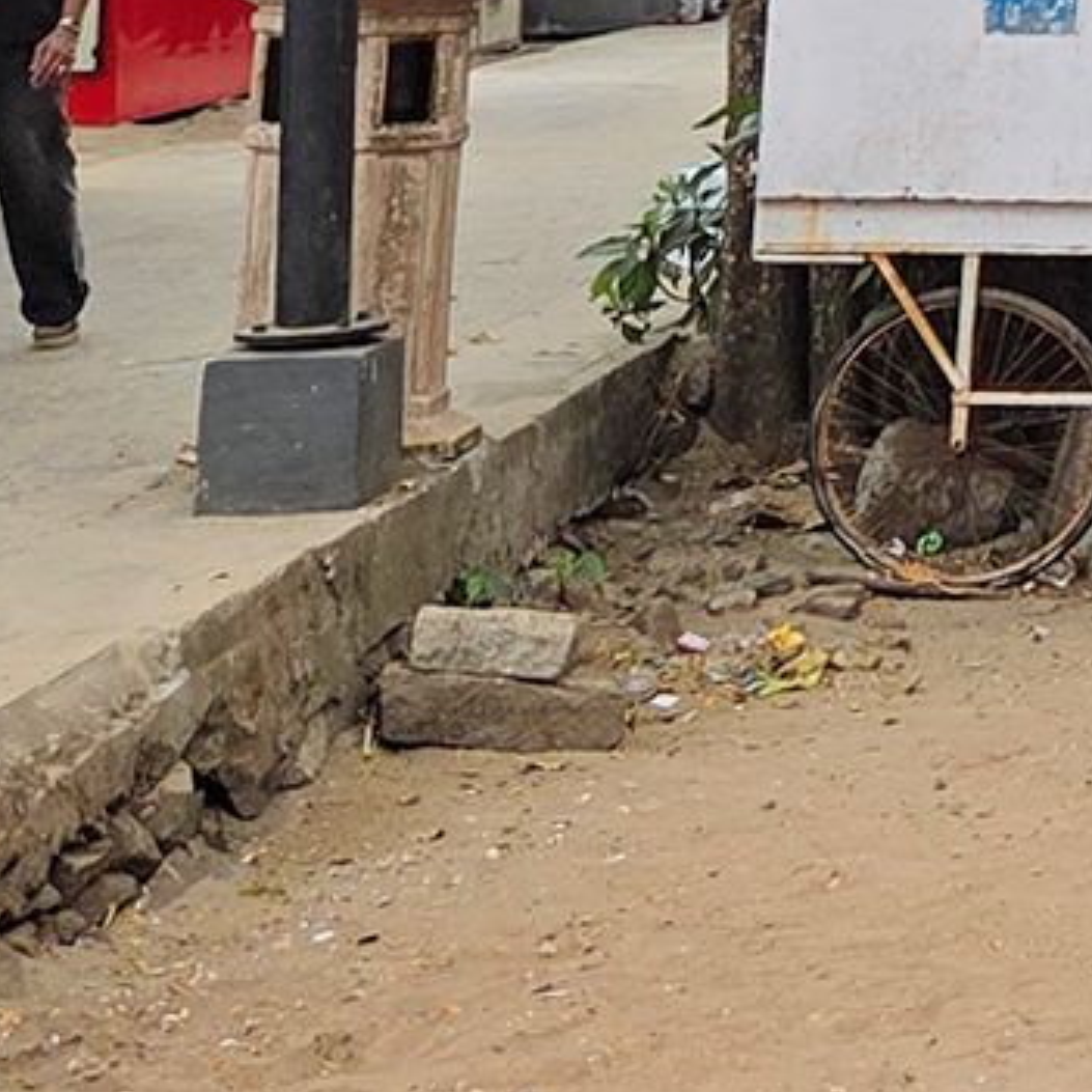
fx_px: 4140
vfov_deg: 13.7
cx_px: 2175
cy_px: -740
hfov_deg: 13.1
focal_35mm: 116
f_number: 1.8
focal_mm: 5.4
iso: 80
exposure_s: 1/2450
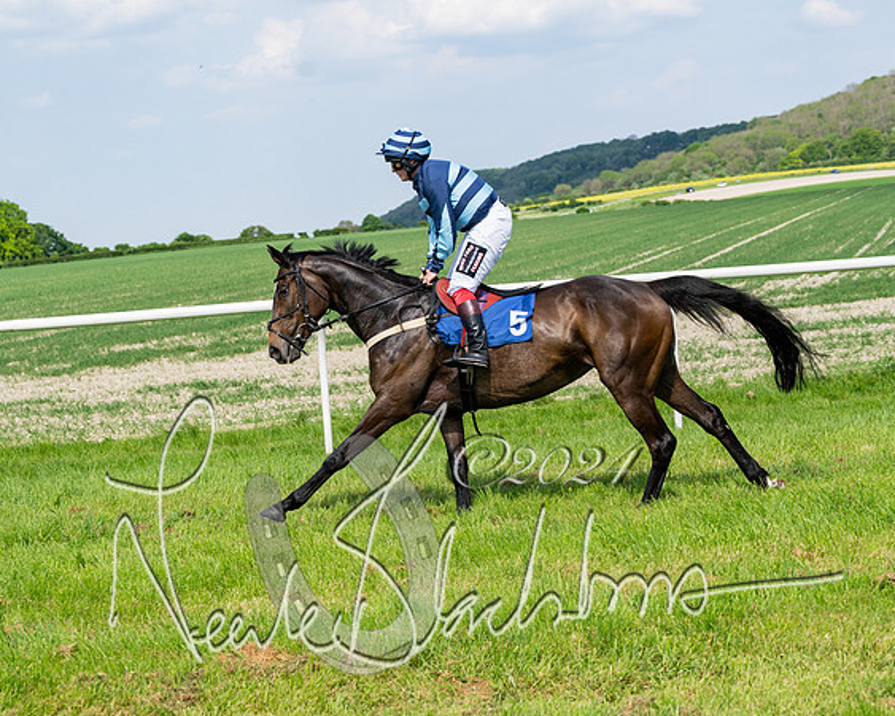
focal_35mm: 79
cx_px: 448
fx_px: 2089
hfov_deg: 24.2
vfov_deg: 19.4
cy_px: 358
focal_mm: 70
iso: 200
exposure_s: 1/1250
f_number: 5.6
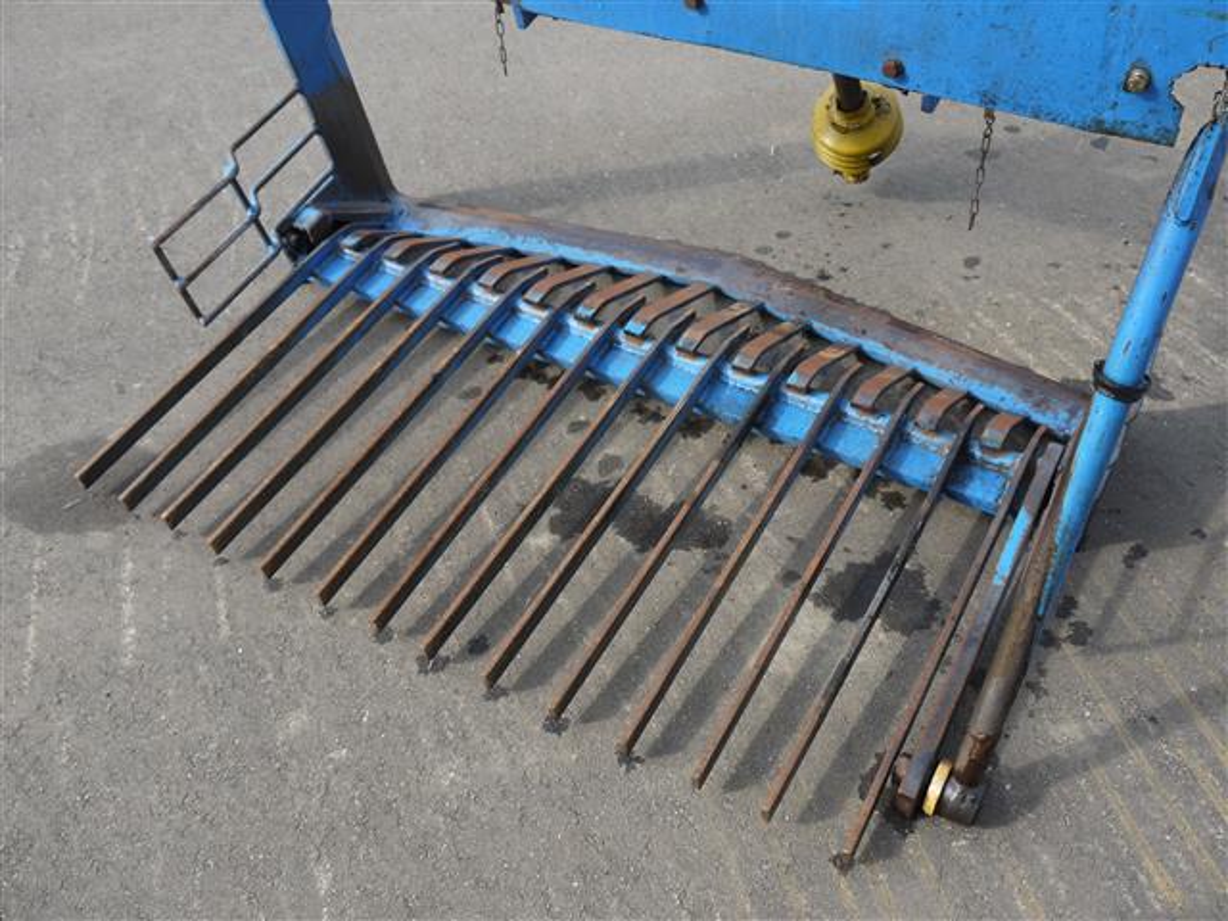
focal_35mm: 34
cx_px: 614
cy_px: 460
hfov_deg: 54.0
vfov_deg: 41.8
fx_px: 1206
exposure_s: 1/200
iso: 100
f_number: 5.6
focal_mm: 17
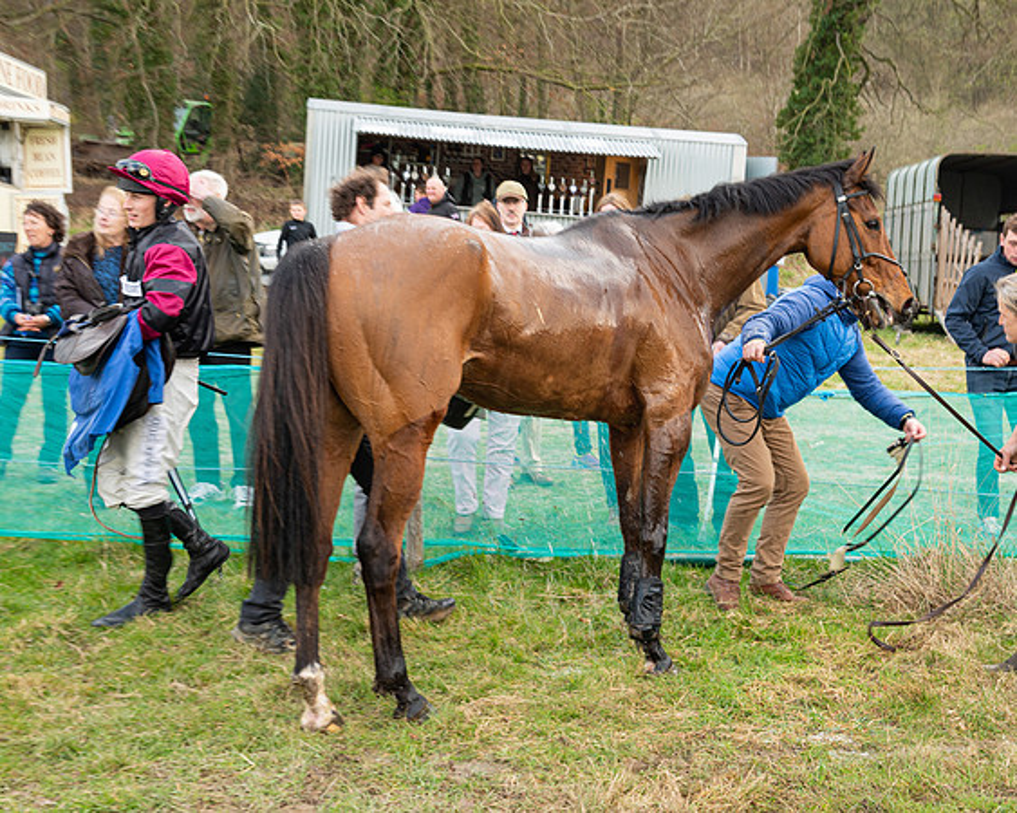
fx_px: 1764
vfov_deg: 25.9
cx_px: 588
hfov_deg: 32.1
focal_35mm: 59
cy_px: 373
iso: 400
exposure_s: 1/125
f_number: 5
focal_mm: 46
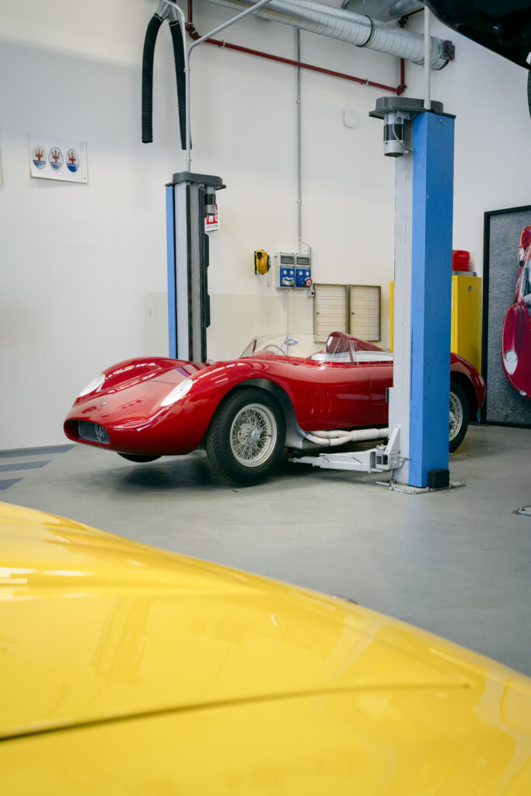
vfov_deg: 51.9
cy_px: 398
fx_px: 818
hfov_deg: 36.0
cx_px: 266
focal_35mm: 37
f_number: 5
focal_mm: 37
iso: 1000
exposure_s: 1/125
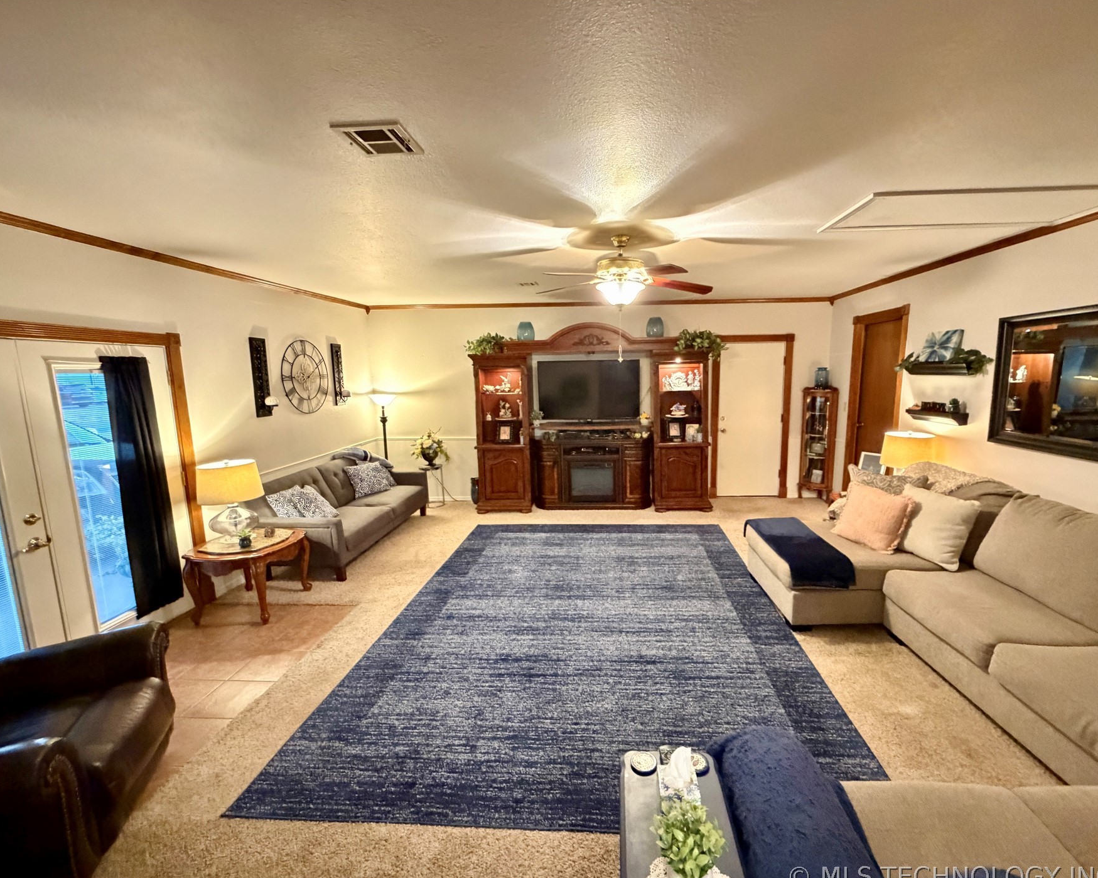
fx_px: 487
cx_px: 591
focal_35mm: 15
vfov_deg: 84.0
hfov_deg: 96.6
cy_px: 446
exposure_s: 1/30
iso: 2000
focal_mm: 2.22
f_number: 2.2
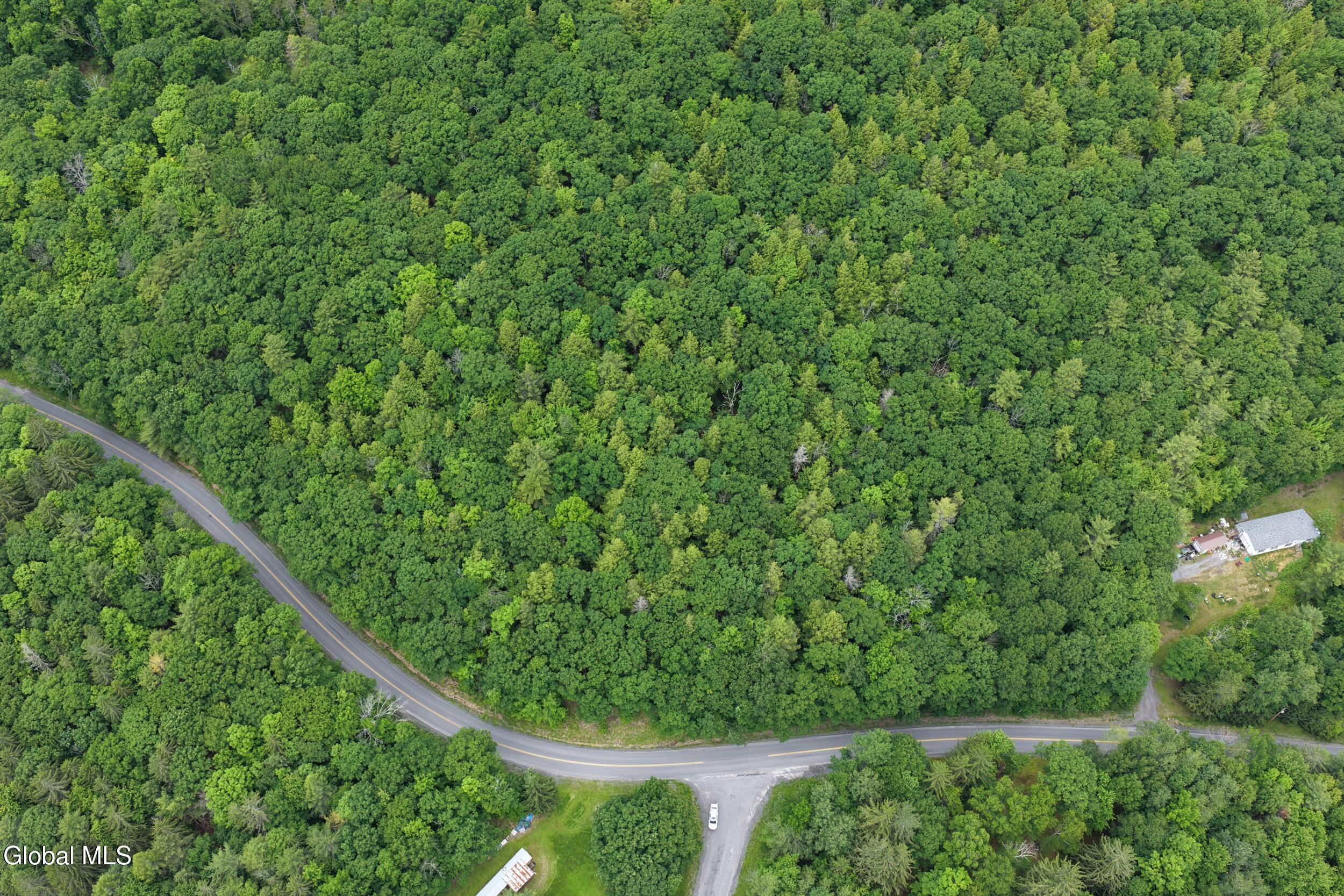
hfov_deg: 65.5
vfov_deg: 46.4
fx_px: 1045
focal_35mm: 28
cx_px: 672
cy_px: 448
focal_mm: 14.45
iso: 100
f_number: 2.8
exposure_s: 1/320
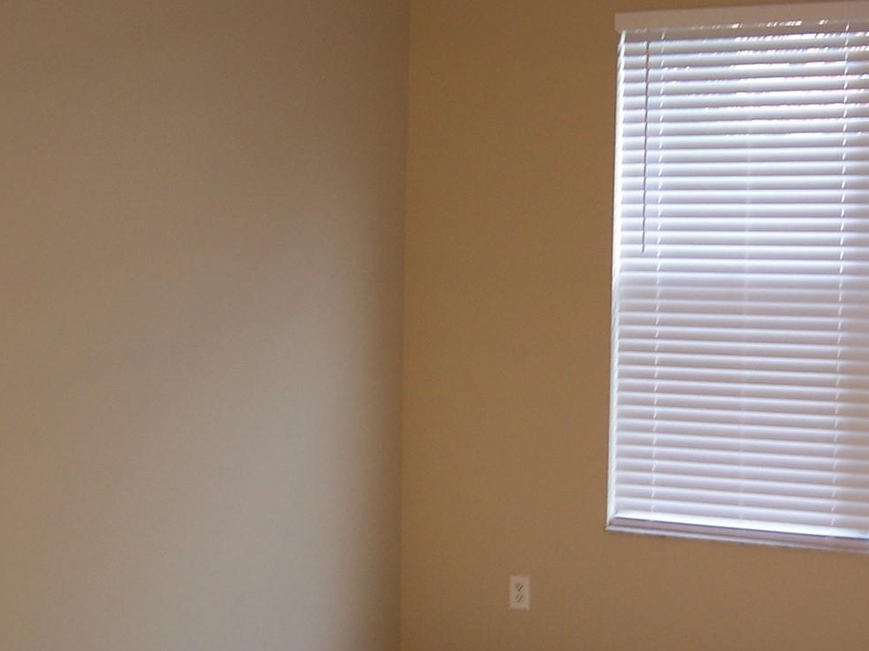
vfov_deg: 27.0
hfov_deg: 35.3
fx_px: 1355
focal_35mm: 54
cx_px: 560
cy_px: 377
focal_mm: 5.5
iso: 80
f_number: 3.4
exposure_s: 1/30
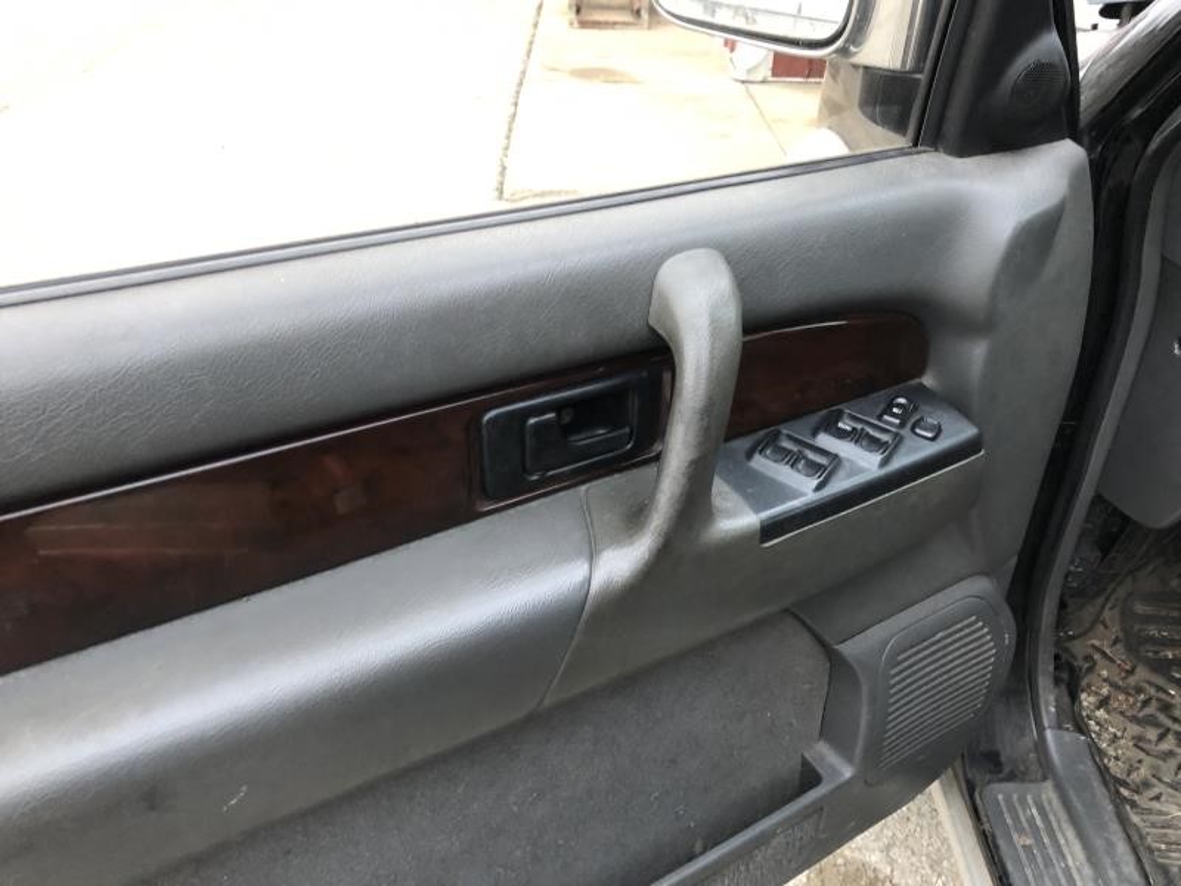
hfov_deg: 63.4
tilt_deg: -30.3
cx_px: 590
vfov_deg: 49.7
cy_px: 443
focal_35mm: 28
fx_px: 955
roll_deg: -1.1
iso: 50
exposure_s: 1/15
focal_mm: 3.99
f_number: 1.8
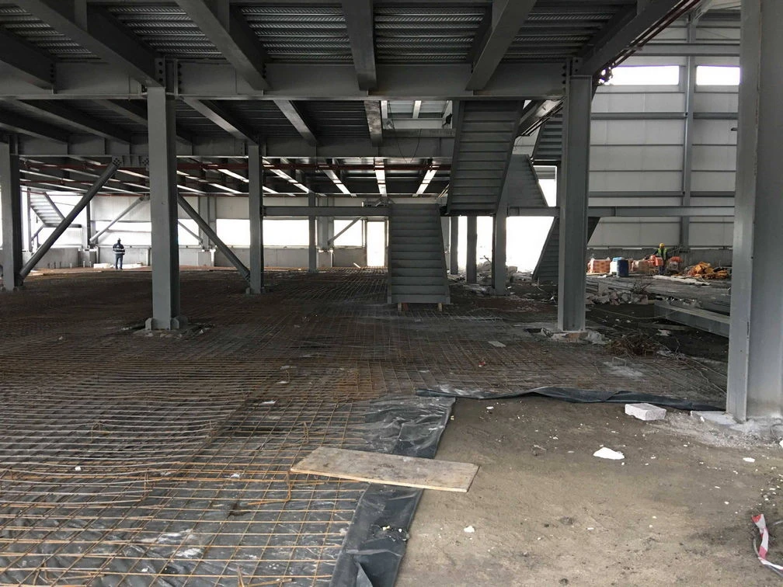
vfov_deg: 48.2
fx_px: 656
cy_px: 294
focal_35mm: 29
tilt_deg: -1.6
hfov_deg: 61.7
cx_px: 392
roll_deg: +0.4
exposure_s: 1/17
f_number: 2.2
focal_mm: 4.15
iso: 80
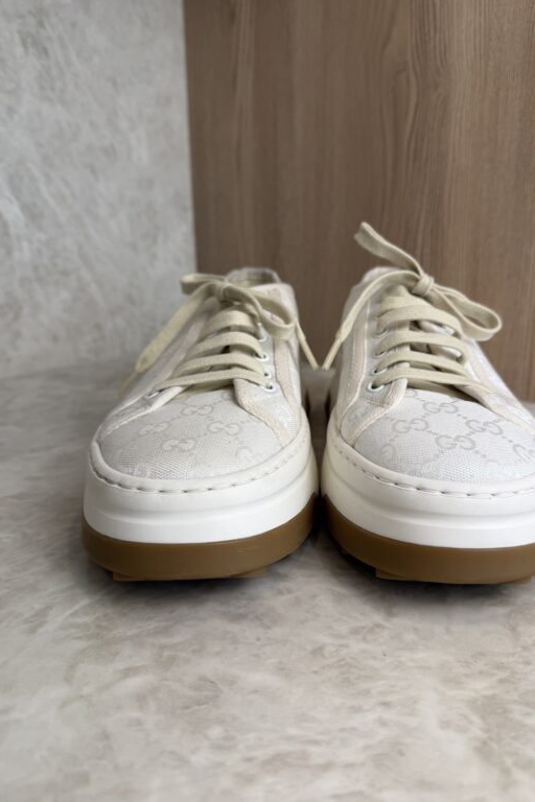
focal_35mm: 26
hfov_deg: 49.5
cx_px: 293
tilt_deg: -16.5
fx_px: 580
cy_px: 405
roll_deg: +0.0
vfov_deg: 69.4
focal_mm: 6.76
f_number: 1.78
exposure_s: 1/242
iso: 64
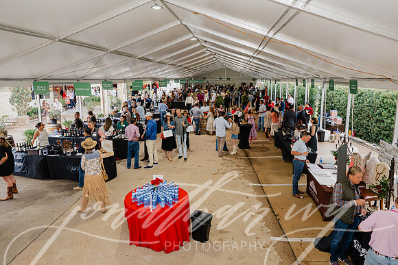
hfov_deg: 73.7
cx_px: 199
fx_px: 265
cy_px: 132
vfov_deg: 53.2
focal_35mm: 24
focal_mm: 24
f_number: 5.6
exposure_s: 1/160
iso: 2200
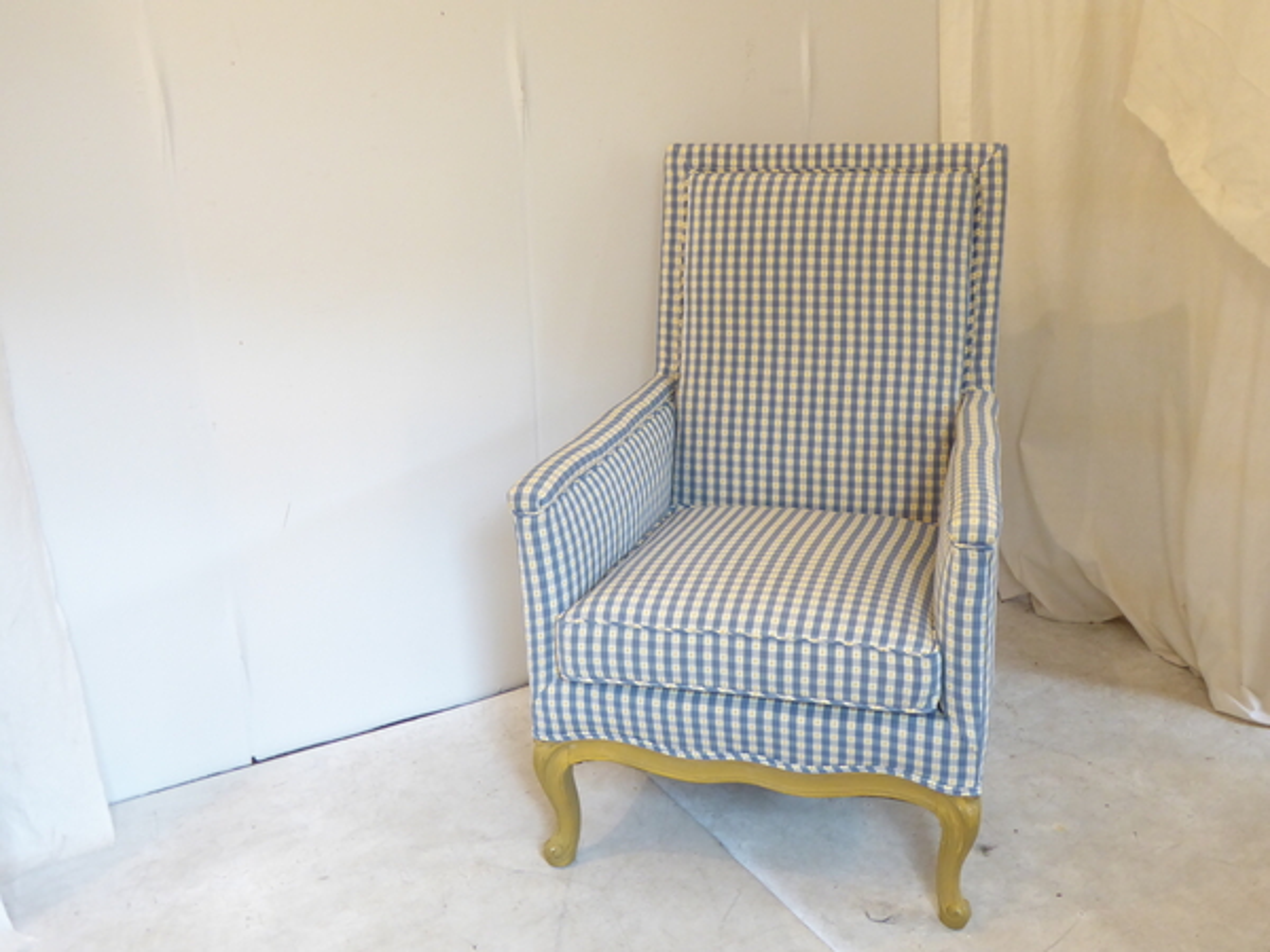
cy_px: 476
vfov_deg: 40.7
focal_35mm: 35
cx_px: 635
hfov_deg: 52.6
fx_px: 1284
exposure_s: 1/8
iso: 400
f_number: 3.7
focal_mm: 6.3
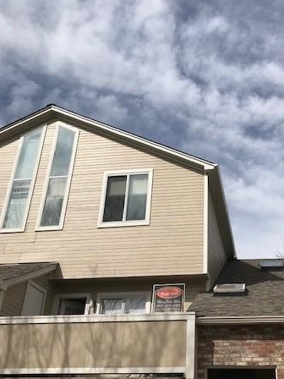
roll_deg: -1.7
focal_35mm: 40
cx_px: 192
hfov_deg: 35.6
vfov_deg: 46.8
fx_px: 438
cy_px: 197
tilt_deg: +27.8
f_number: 1.8
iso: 20
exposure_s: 1/4808
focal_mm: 3.99
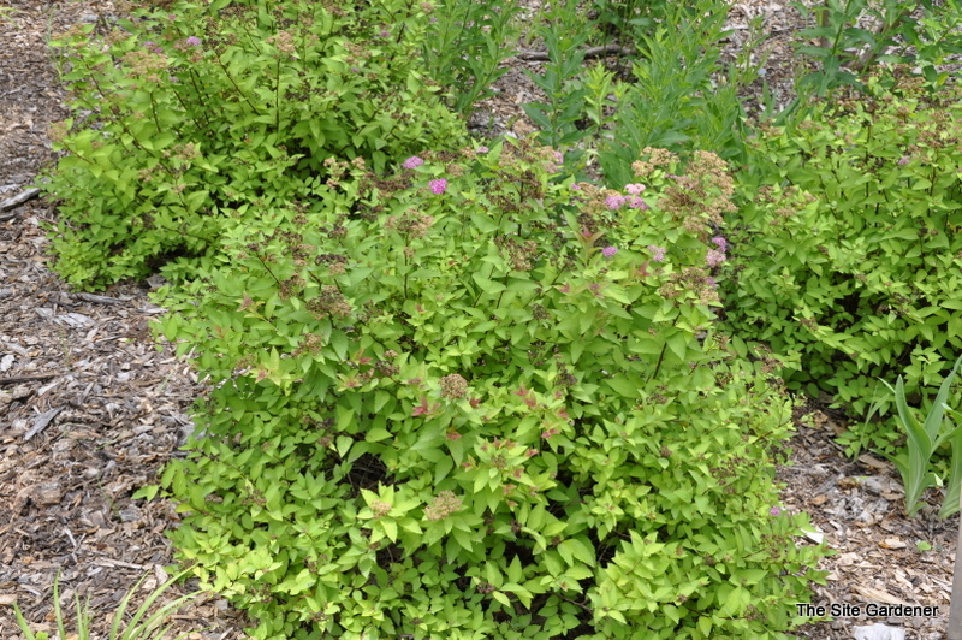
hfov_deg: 37.9
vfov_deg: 25.7
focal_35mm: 52
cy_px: 320
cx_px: 481
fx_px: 1402
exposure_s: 1/80
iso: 200
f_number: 9
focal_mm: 35
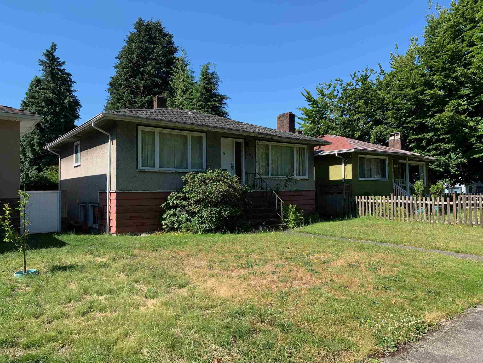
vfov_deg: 53.1
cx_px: 242
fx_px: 363
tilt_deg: -0.4
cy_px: 182
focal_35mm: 26
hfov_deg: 67.3
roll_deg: +0.8
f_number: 1.8
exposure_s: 1/1088
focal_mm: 4.25
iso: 25
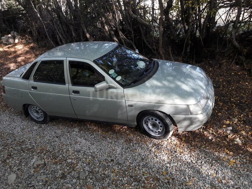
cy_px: 94
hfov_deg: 63.4
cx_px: 126
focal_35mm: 28
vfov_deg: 49.7
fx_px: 204
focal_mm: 3.7
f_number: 1.9
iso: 80
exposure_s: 1/100
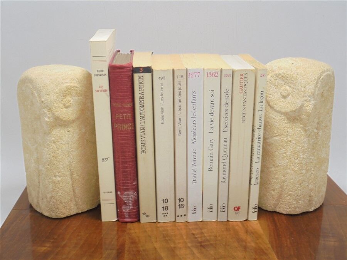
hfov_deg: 43.9
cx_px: 174
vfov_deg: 33.6
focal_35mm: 43
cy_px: 130
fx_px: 431
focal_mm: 7.8
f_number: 4.5
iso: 100
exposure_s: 1/40
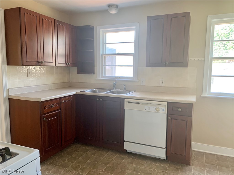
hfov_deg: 67.3
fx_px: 176
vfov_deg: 53.1
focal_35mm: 26
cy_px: 88
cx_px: 117
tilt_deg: -5.8
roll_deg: -1.4
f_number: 1.8
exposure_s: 1/73
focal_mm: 4.25
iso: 100
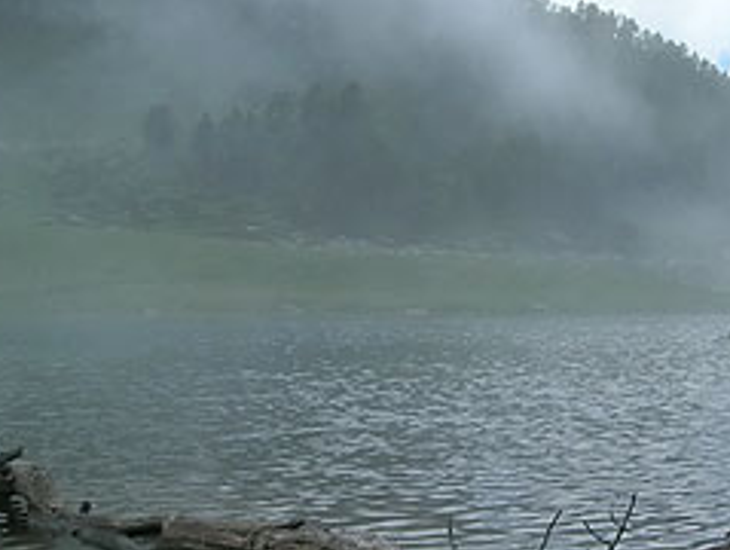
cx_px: 641
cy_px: 287
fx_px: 1352
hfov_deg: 29.1
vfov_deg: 23.0
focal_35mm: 64
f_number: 4.9
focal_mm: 5.7
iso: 50
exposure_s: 1/427
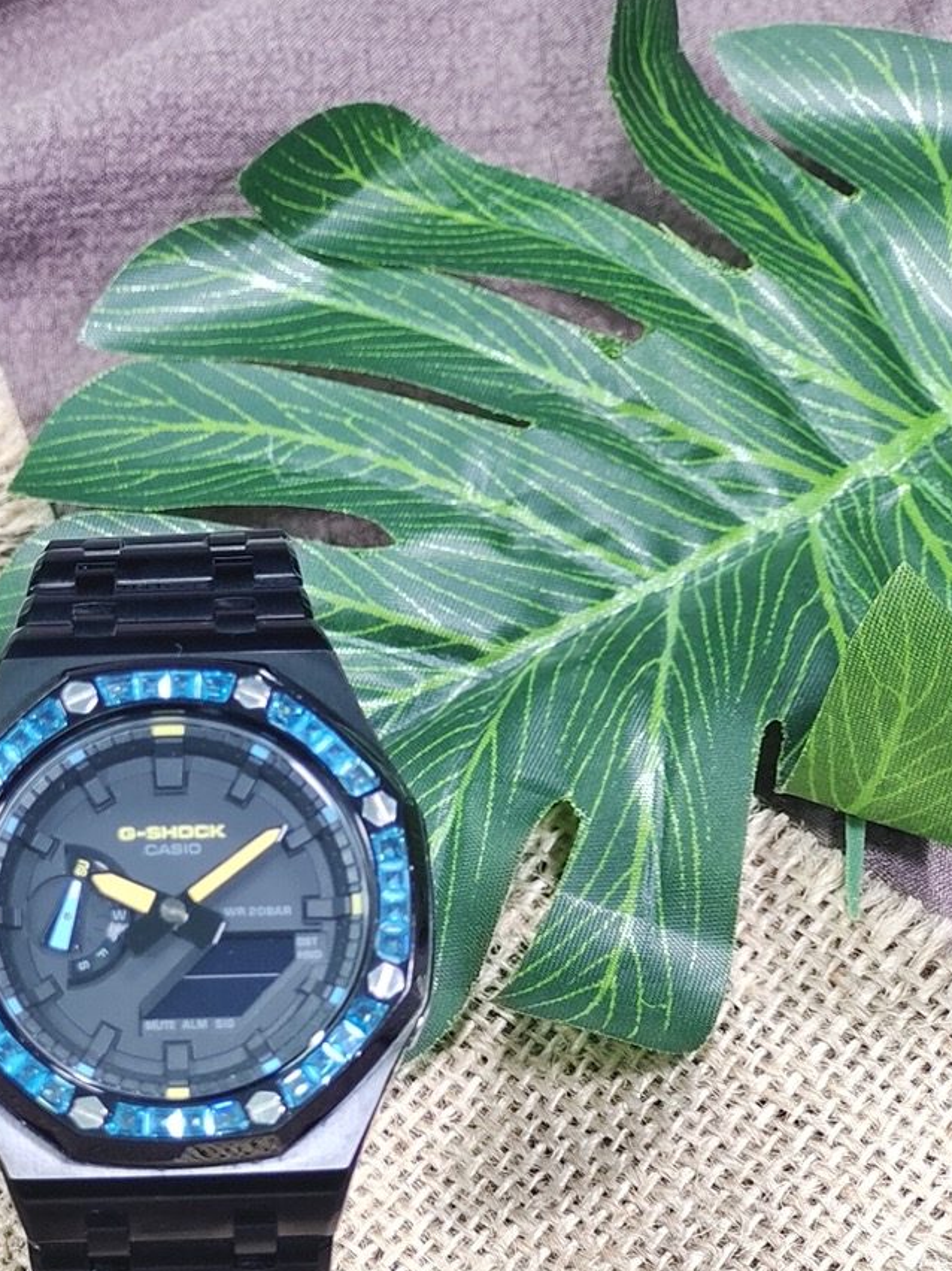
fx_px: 3448
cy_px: 875
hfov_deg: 15.6
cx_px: 194
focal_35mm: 94
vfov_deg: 20.8
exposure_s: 1/50
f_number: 2.08
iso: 85
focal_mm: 7.55
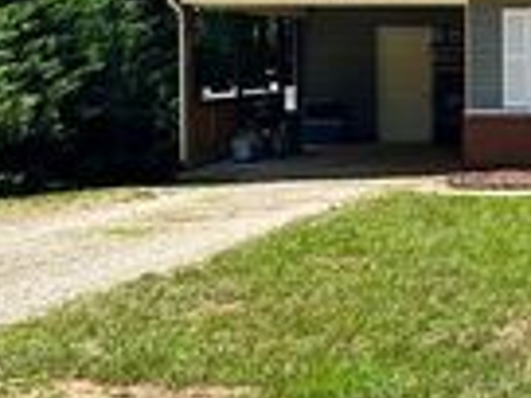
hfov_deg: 19.6
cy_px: 111
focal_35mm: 88
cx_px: 773
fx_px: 1350
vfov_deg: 16.7
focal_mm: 6.86
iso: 80
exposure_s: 1/2155
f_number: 1.78
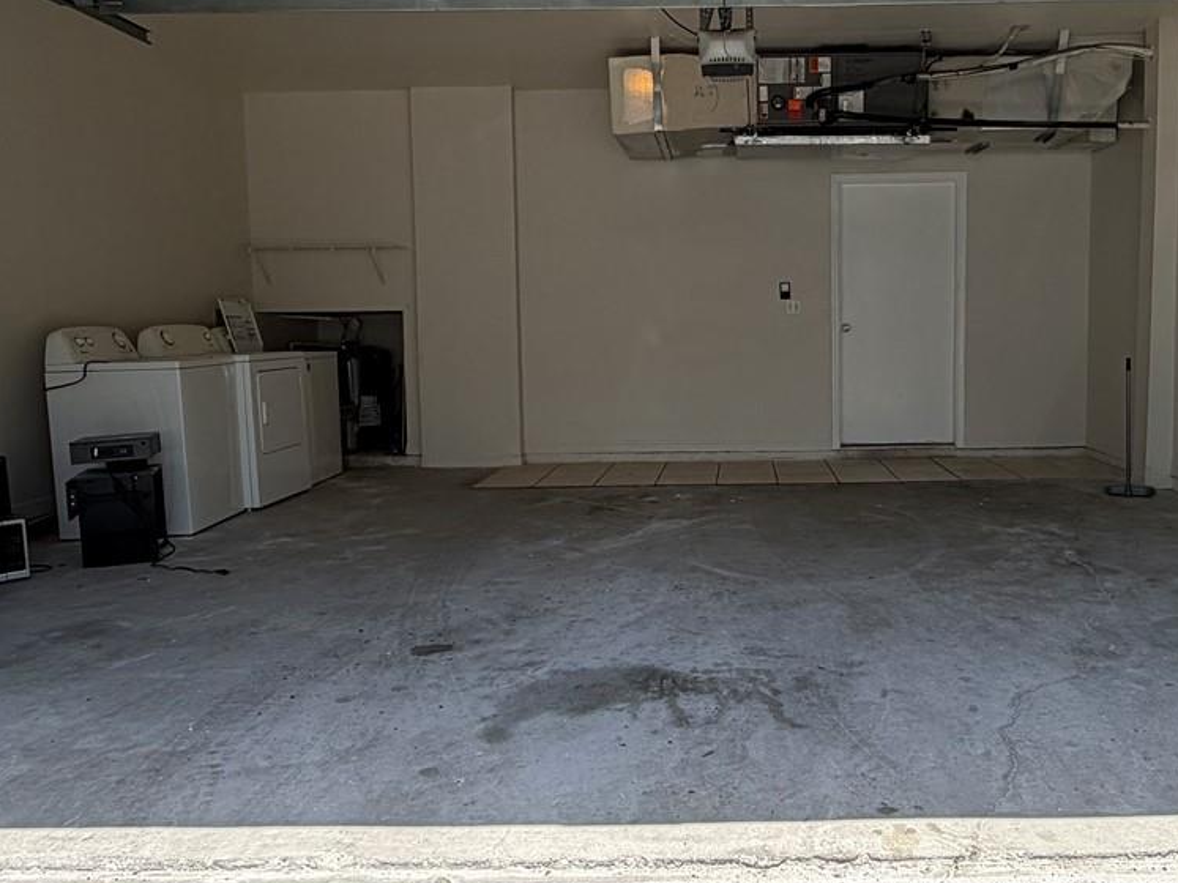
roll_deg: +1.0
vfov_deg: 46.8
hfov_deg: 59.1
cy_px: 415
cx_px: 743
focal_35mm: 30
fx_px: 1021
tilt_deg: -4.8
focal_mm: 2.22
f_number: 2.2
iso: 64
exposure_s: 1/461
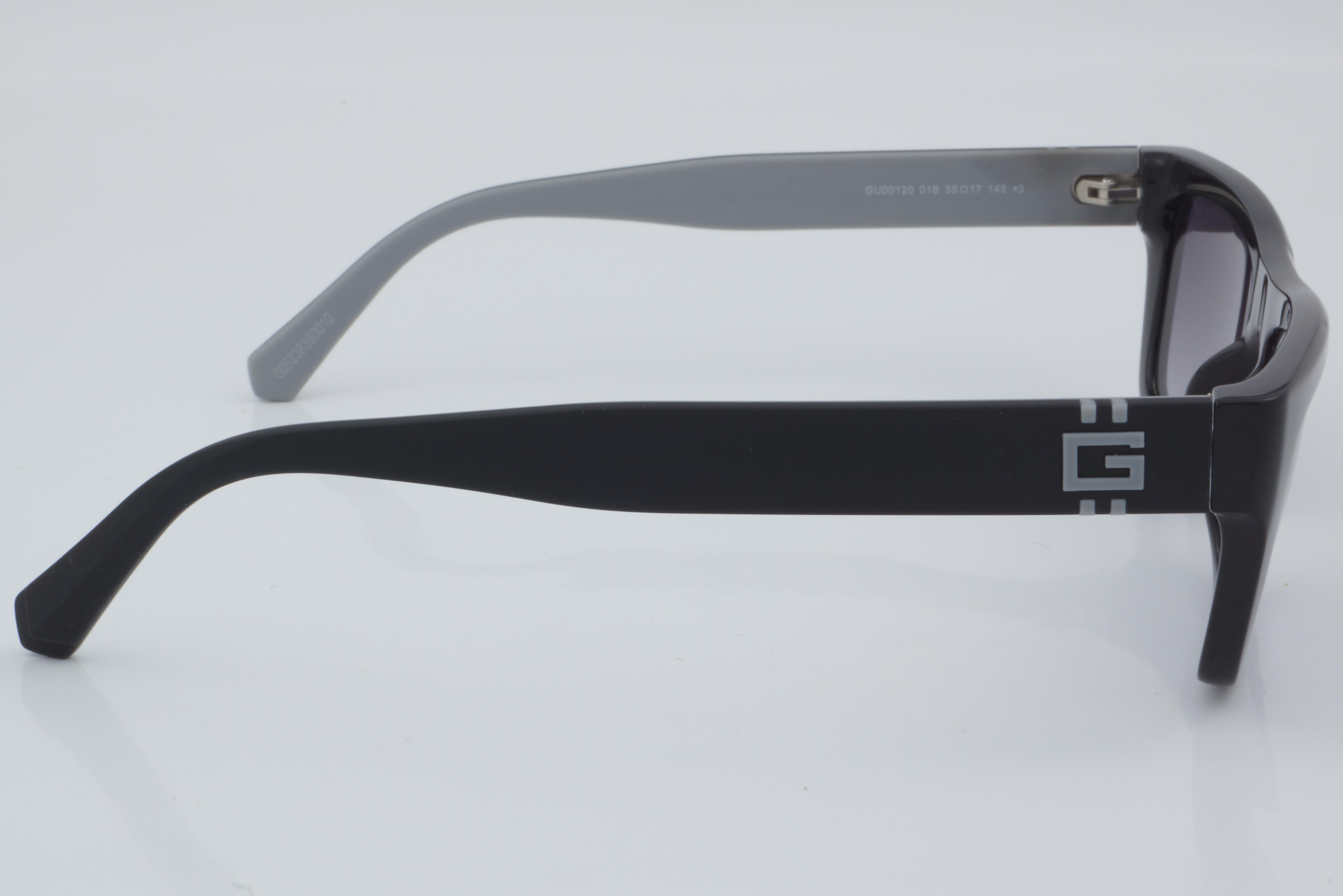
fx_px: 2835
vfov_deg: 17.9
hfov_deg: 26.7
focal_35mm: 76
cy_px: 450
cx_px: 673
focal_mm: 50
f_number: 32
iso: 100
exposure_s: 1/4
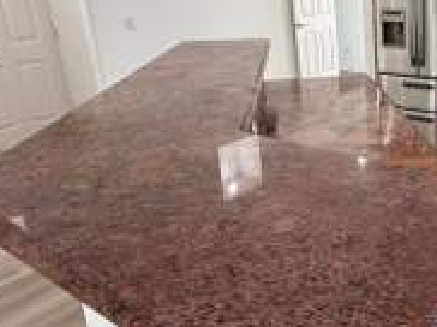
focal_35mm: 37
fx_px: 466
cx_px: 406
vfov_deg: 38.0
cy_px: 101
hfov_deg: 44.8
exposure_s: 1/120
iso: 250
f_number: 2.2
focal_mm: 2.22
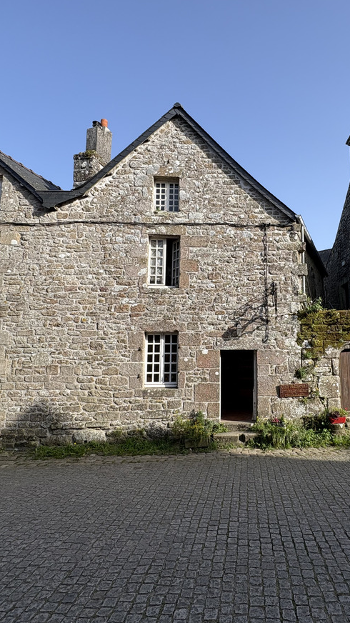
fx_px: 347
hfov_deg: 52.4
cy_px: 309
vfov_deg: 83.9
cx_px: 238
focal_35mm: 21
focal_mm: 2.22
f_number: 2.2
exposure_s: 1/1078
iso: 40
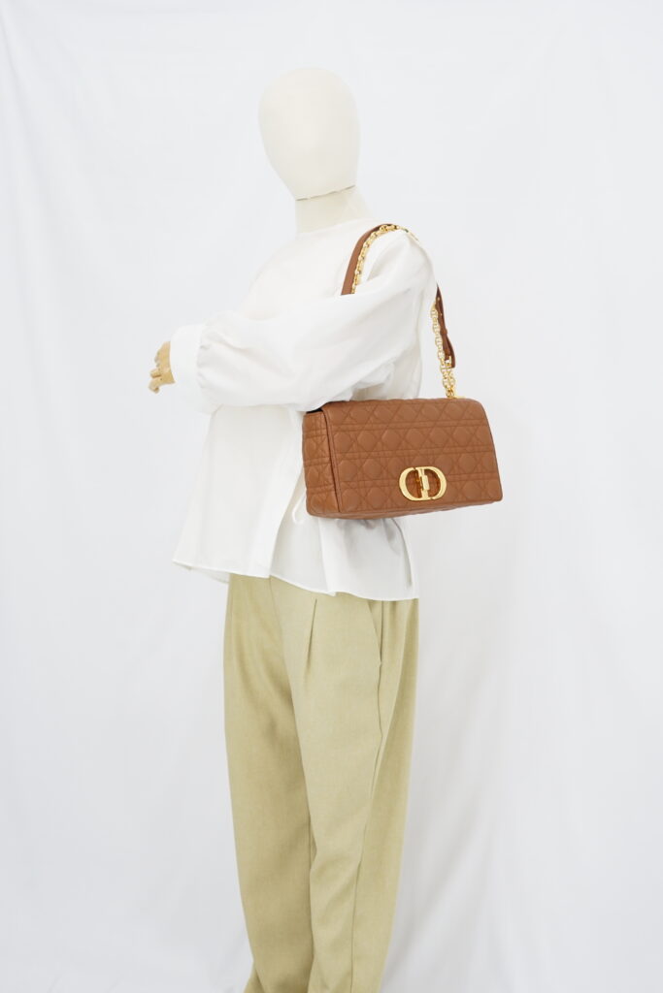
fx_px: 1381
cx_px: 332
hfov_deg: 27.0
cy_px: 496
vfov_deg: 39.6
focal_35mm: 50
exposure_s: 1/8
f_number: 6.3
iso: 640
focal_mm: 50
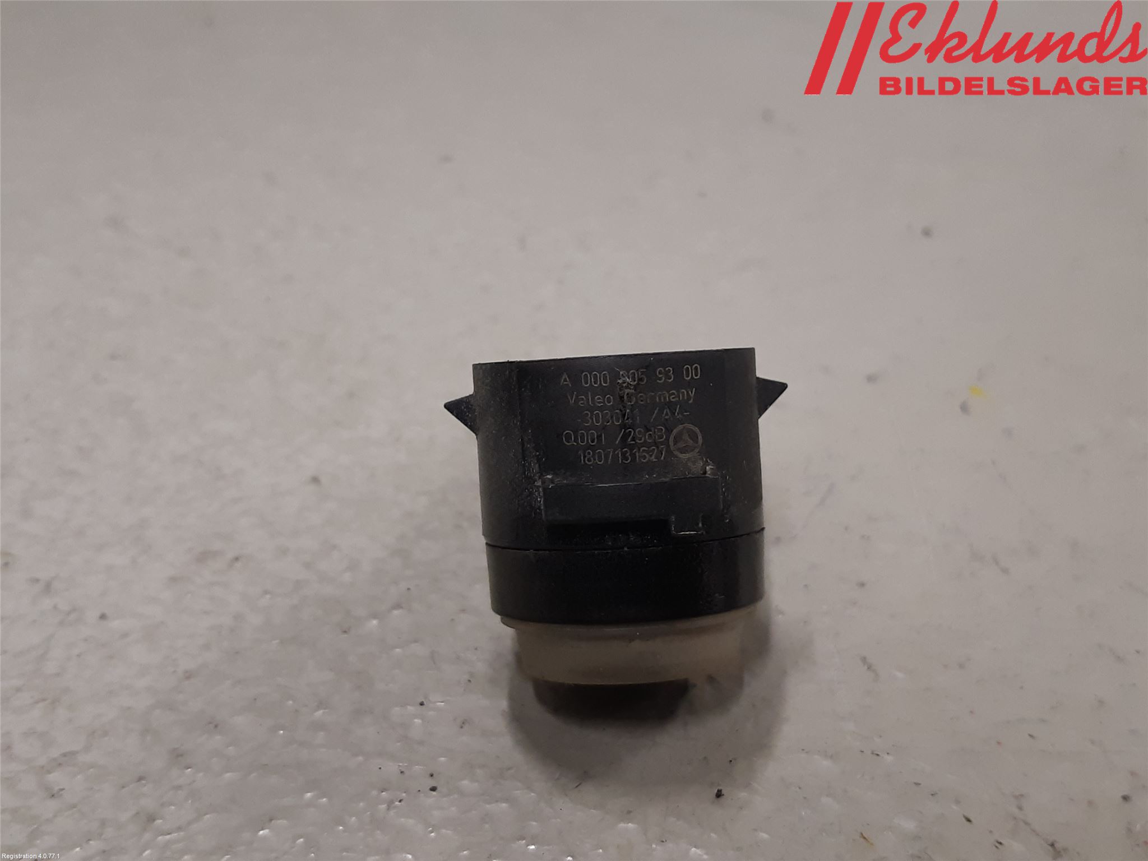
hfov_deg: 67.3
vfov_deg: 53.1
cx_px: 574
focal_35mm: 26
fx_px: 862
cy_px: 430
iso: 125
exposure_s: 1/50
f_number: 1.7
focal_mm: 3.93
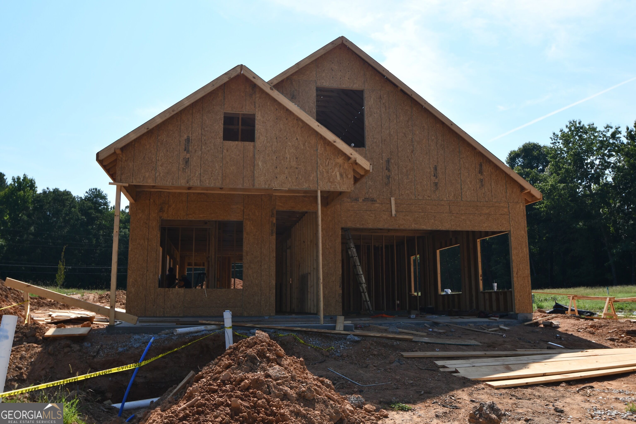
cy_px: 212
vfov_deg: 43.6
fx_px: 530
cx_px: 318
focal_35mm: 30
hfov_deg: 61.9
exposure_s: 1/250
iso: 100
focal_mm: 20
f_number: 8
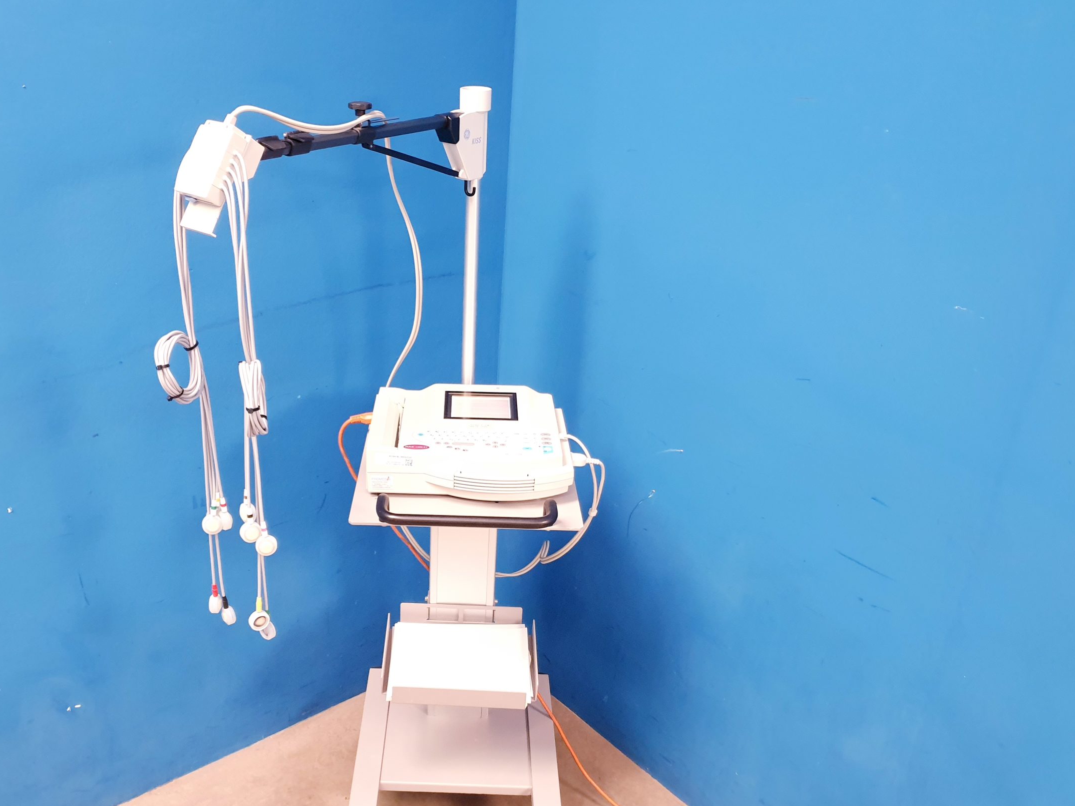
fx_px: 963
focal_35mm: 31
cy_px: 472
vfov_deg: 45.3
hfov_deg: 58.1
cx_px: 451
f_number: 1.5
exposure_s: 1/50
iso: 200
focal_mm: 4.3
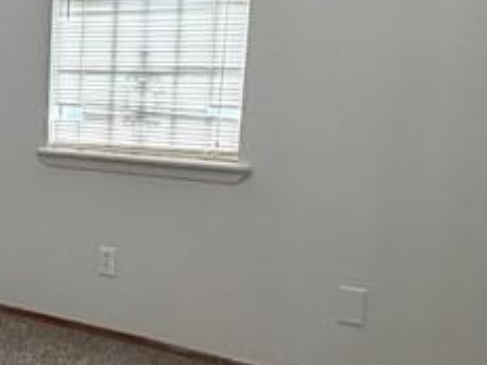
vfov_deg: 23.6
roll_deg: +0.3
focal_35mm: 62
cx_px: -133
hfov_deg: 26.7
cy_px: 209
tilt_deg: -10.6
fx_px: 872
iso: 250
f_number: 2.2
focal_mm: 2.22
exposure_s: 1/120
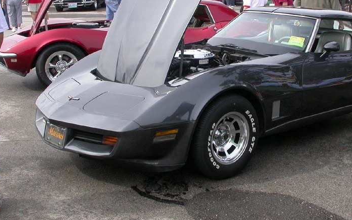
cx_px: 210
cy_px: 80
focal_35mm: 59
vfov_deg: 21.9
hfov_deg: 34.4
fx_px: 566
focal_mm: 7.85
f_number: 6
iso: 100
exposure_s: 1/224
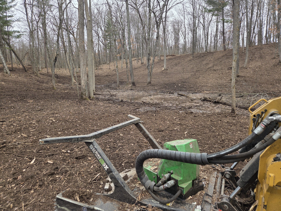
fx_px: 187
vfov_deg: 58.9
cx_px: 140
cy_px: 106
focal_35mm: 23
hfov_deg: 73.9
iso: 64
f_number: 1.8
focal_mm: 5.4
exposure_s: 1/359
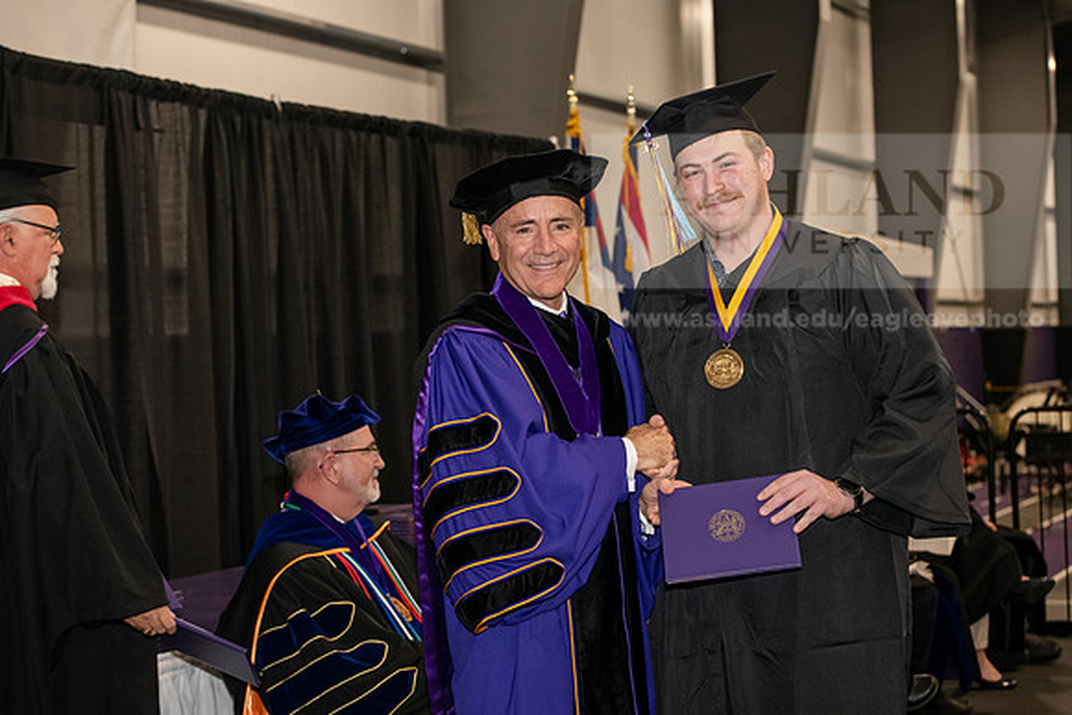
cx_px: 536
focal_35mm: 70
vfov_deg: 19.5
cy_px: 358
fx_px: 2085
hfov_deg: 28.8
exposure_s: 1/200
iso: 2500
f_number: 5
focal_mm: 70
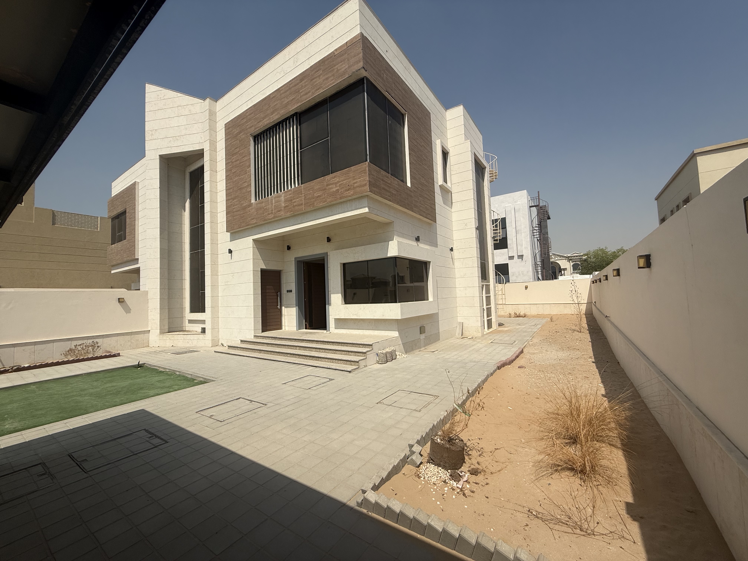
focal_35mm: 14
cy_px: 280
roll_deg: +2.0
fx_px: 303
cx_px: 374
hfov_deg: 102.1
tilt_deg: +3.3
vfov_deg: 85.7
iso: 50
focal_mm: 2.22
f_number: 2.2
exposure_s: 1/6173
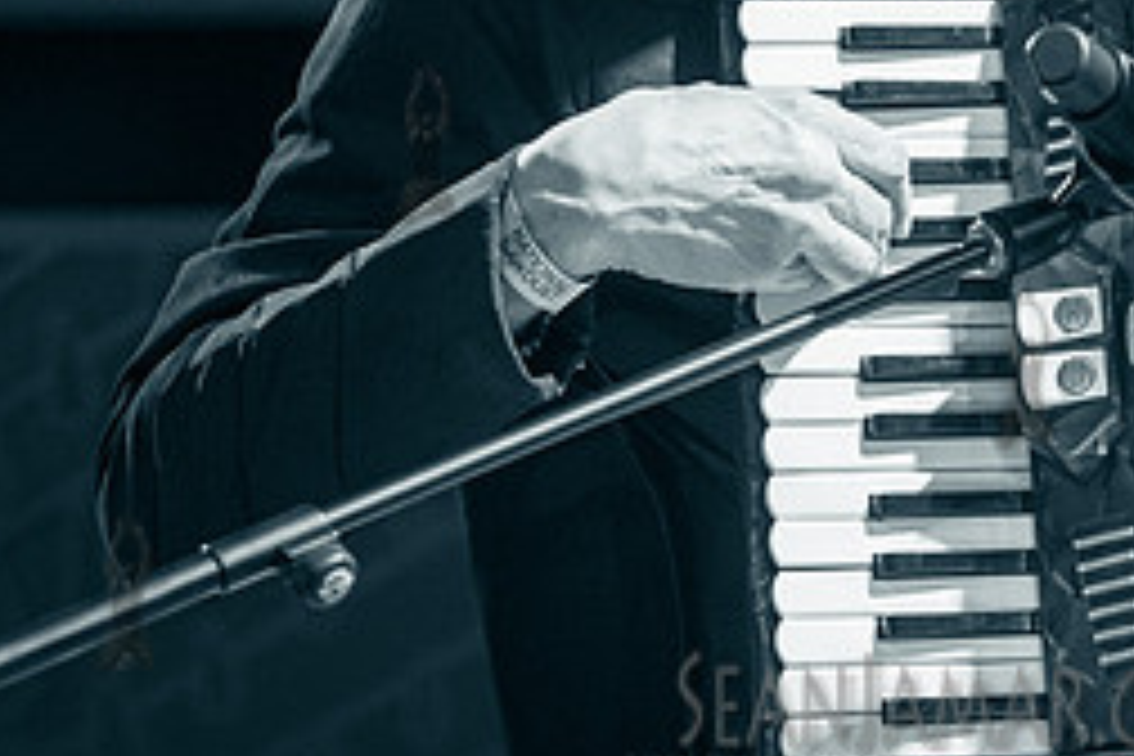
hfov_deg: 7.8
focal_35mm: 263
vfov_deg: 5.2
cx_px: 1211
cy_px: -180
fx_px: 8284
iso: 8000
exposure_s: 1/250
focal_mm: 100
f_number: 5
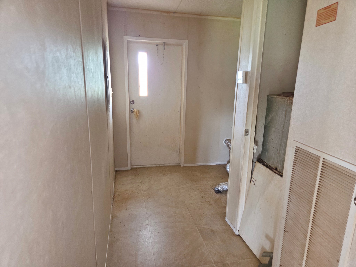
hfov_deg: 73.9
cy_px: 134
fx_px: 237
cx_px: 178
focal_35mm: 23
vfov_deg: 58.9
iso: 2000
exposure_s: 1/12
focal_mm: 5.4
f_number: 1.8
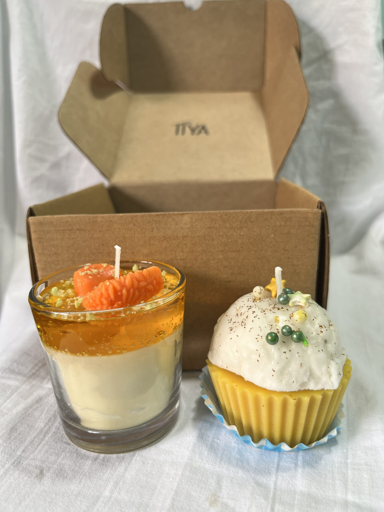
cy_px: 256
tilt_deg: -15.4
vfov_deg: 67.3
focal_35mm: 26
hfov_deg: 53.1
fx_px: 385
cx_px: 192
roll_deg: +2.7
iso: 80
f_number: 1.6
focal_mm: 5.1
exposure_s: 1/100
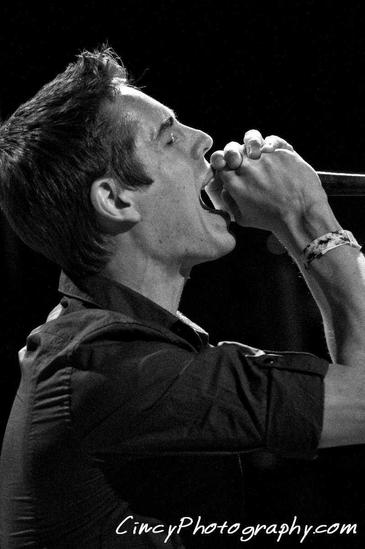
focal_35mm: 300
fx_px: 4573
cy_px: 274
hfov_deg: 4.6
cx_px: 182
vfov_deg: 6.9
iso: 1600
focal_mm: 200
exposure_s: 1/200
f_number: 2.8
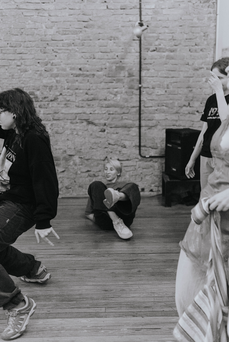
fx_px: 477
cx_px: 114
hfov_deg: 27.0
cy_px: 171
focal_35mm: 50
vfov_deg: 39.6
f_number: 2.2
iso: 6400
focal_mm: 50
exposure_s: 1/320
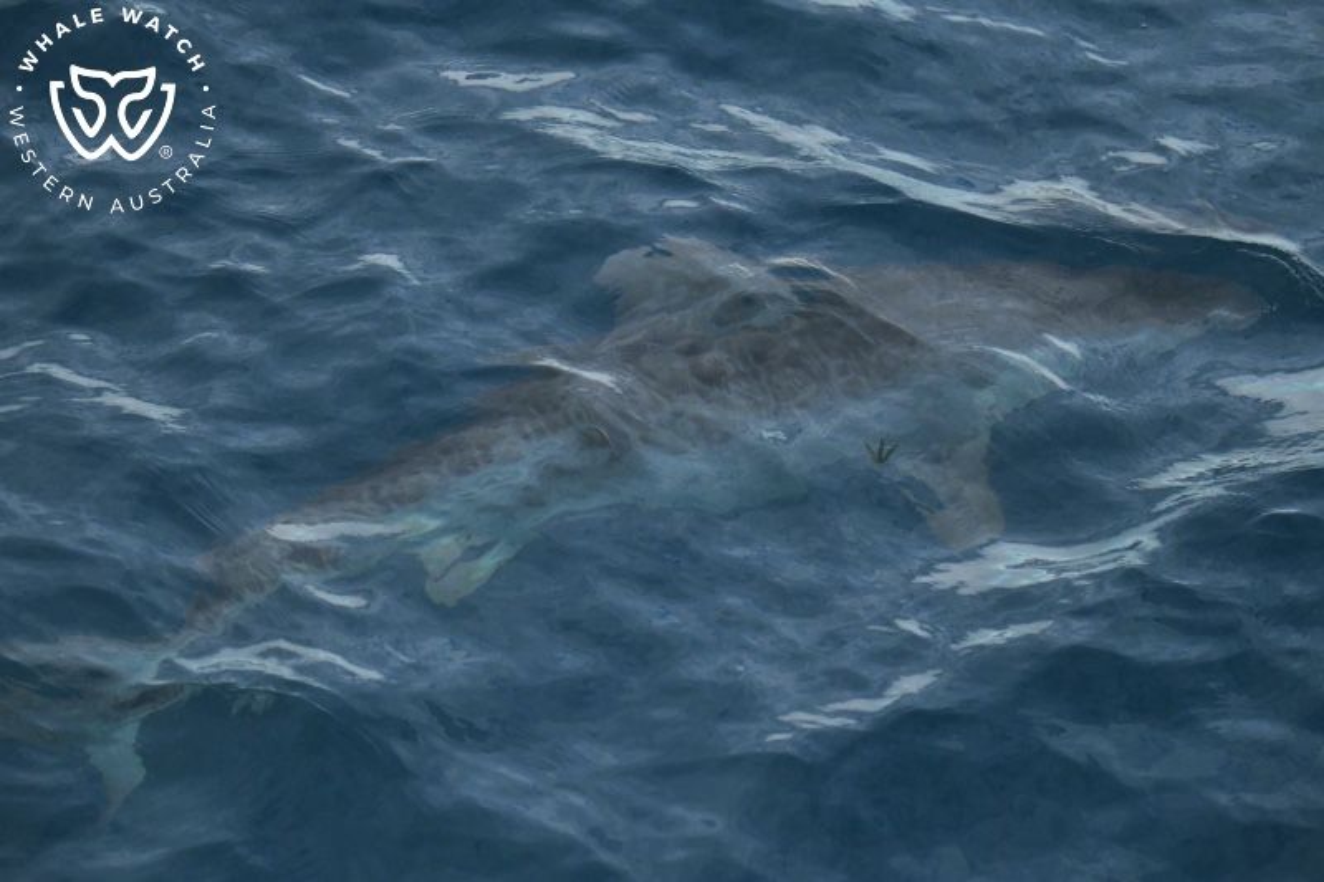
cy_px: 441
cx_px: 662
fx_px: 8824
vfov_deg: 5.7
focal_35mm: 240
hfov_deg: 8.6
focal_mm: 240
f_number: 5.6
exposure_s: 1/8000
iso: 6400
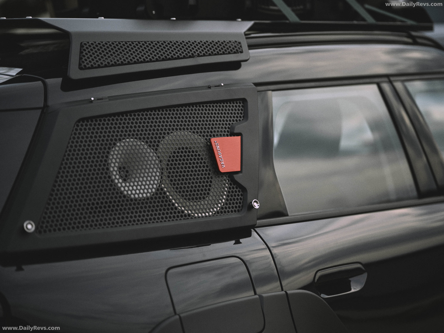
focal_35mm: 87
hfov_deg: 22.5
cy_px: 166
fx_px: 1116
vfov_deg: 17.0
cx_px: 222
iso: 250
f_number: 2
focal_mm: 110
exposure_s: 1/500
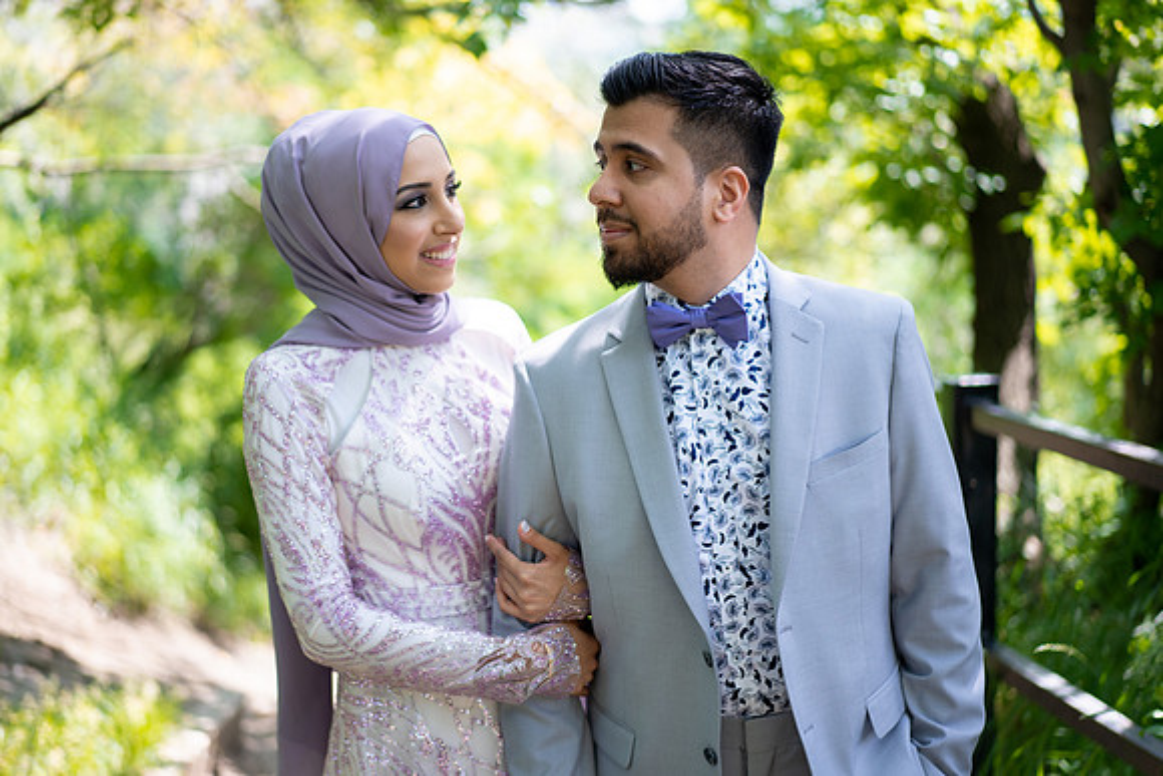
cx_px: 582
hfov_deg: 36.2
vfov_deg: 24.6
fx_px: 1777
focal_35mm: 55
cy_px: 388
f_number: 1.8
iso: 100
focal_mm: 55
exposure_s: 1/640
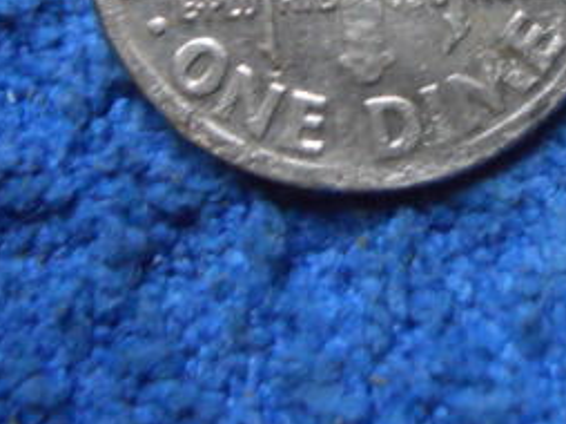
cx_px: 406
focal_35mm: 97
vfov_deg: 14.8
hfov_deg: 20.1
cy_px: -65
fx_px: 1585
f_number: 3.2
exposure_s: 1/20
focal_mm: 7.3
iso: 800
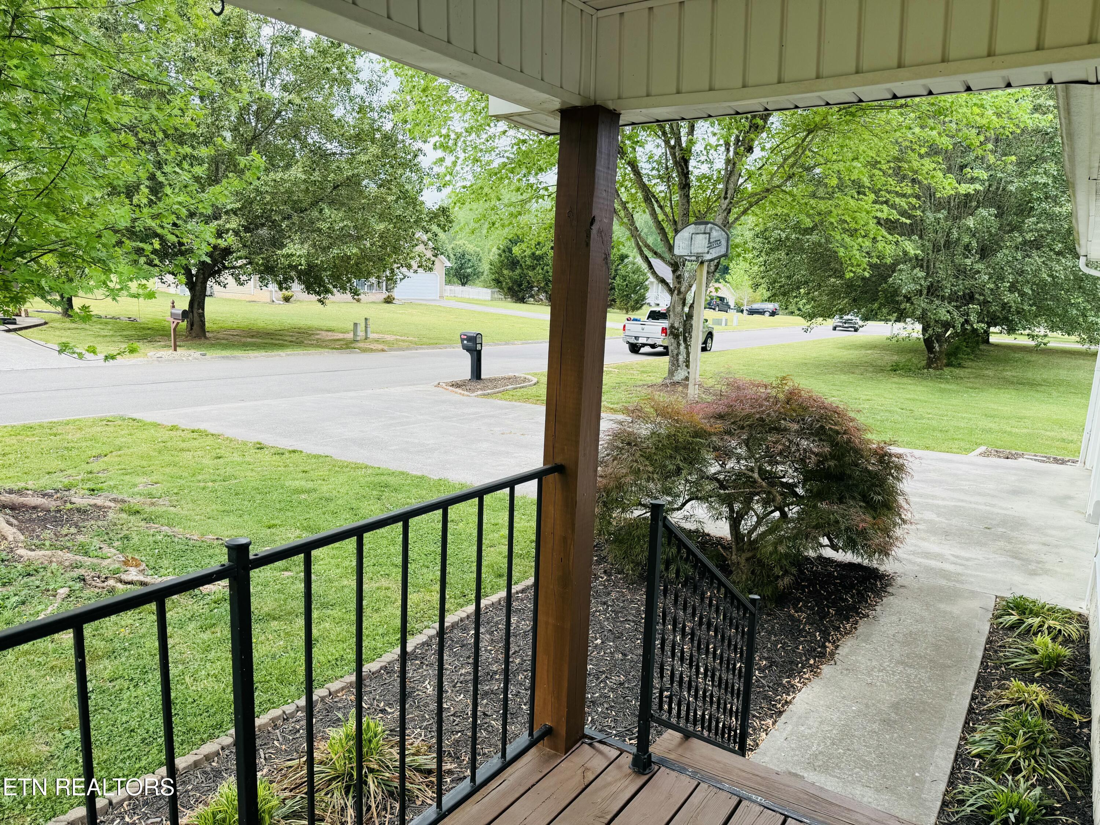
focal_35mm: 24
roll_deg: -2.6
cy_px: 412
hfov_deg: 71.6
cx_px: 550
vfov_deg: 56.8
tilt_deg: -9.0
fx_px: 763
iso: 80
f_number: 1.78
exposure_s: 1/695
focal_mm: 6.76
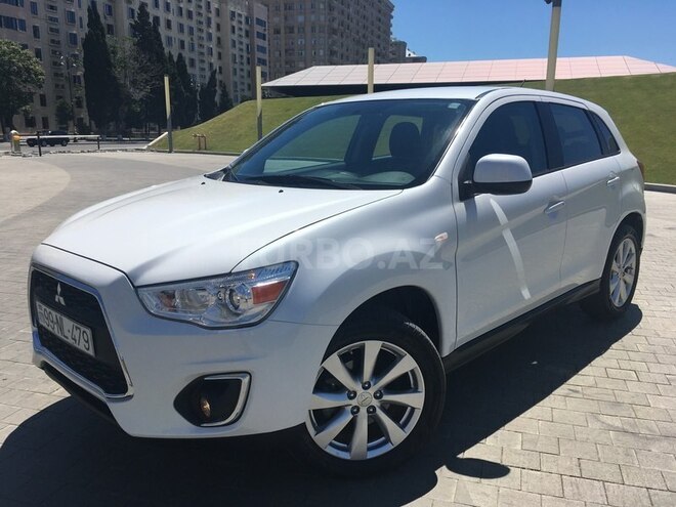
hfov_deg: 61.7
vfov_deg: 48.2
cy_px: 254
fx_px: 566
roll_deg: -0.4
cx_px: 338
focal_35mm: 29
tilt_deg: -14.0
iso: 25
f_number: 2.2
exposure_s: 1/2959
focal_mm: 4.15
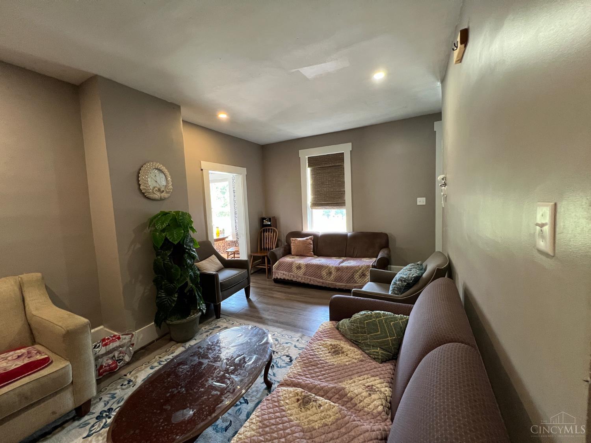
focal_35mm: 13
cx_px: 296
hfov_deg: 106.2
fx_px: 222
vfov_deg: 89.9
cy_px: 222
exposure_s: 1/60
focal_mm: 1.57
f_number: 1.8
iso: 400
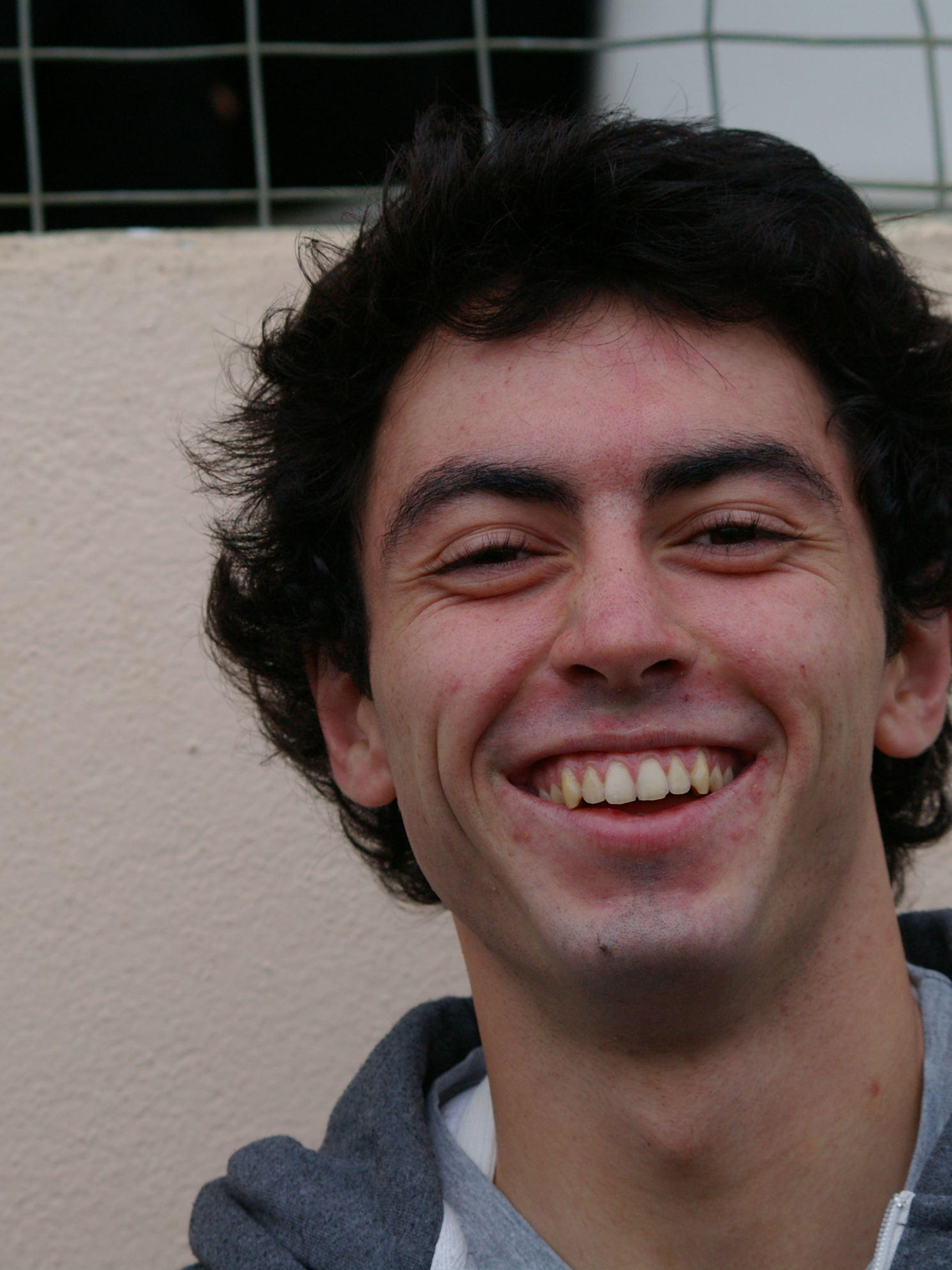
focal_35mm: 174
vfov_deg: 11.4
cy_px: 635
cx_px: 551
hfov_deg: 8.5
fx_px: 6380
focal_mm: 80
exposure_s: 1/180
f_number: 5.6
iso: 400
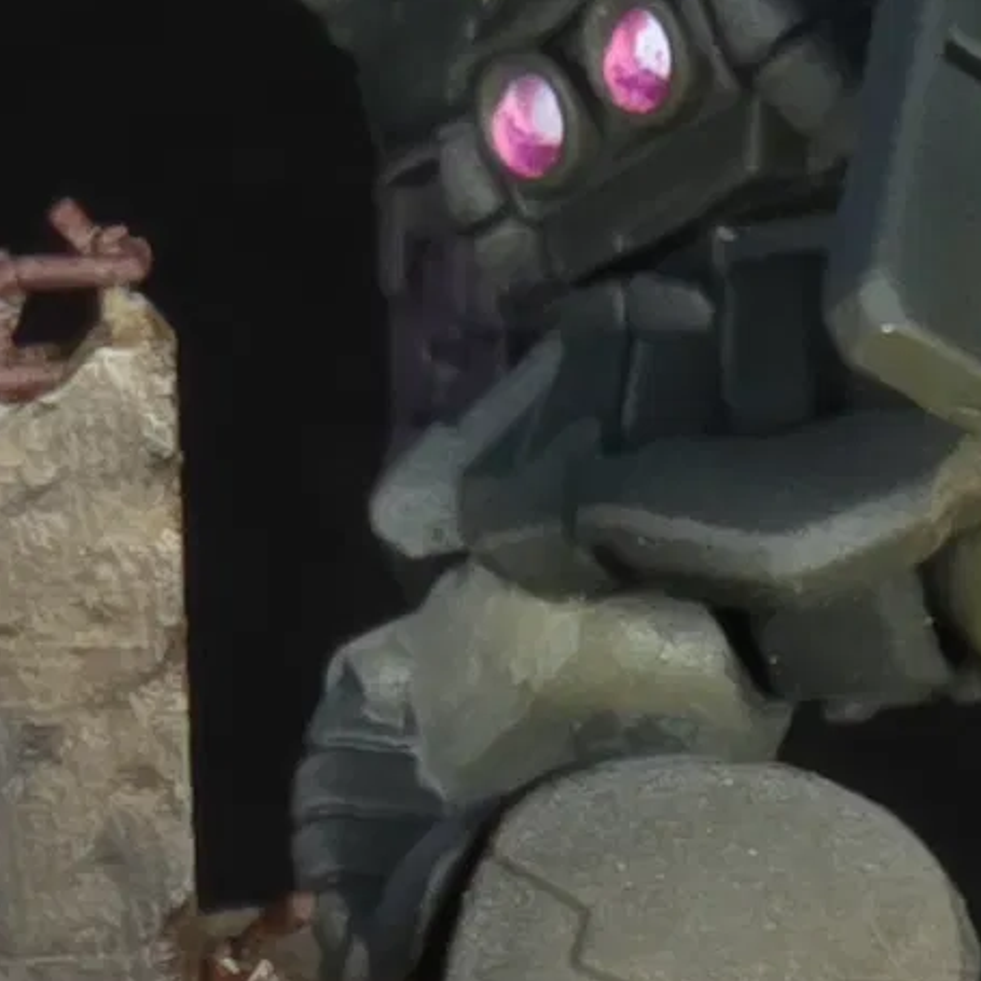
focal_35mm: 268
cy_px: 1270
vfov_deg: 6.5
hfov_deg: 6.5
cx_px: 1125
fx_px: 8593
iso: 50
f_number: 2.4
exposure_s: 1/6
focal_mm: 7
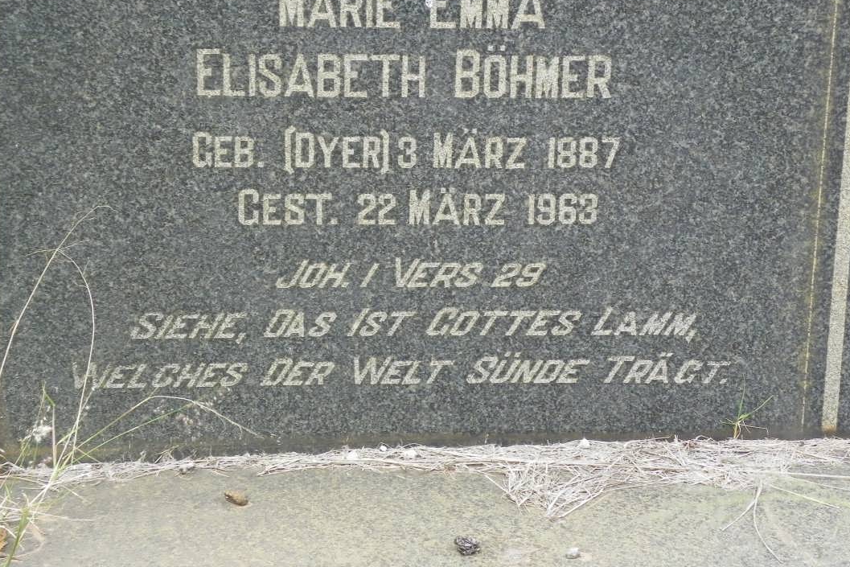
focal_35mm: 98
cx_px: 425
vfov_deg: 14.0
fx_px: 2314
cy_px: 208
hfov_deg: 20.8
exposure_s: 1/40
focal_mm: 14.7
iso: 125
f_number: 4
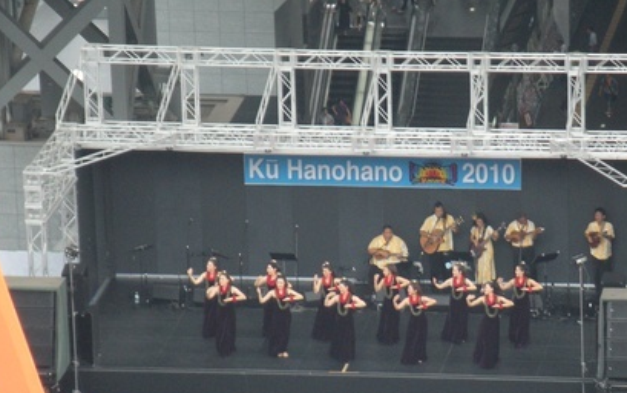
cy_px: 279
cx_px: 396
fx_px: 5487
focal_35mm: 321
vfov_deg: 4.1
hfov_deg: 6.5
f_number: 4.8
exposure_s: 1/60
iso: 172
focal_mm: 29.5
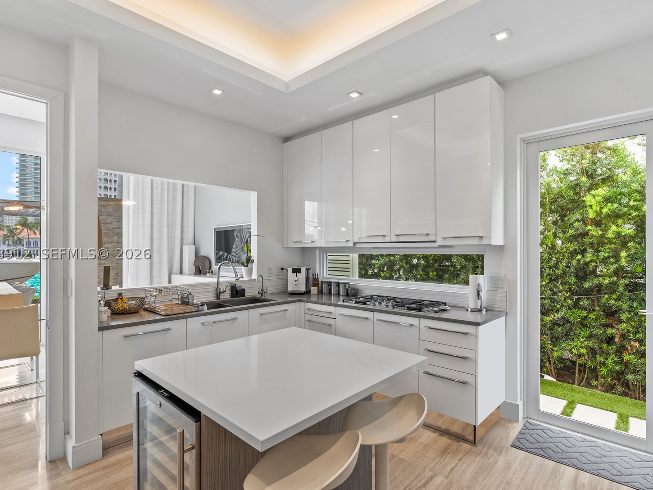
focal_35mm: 18
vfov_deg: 71.6
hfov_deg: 87.7
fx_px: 340
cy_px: 253
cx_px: 328
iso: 100
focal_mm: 16
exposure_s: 1/1.25
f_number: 9
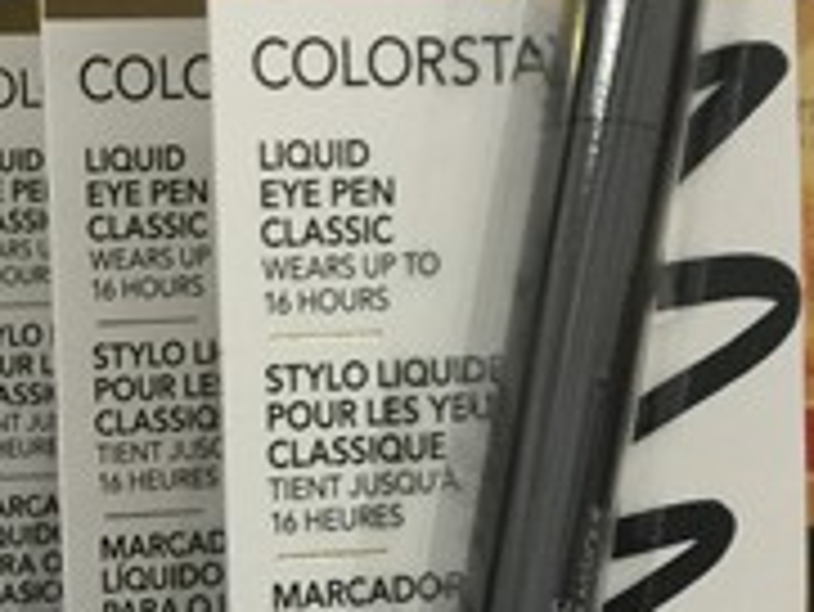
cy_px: 1116
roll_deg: +0.6
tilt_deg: -17.9
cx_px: -310
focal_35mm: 118
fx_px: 2777
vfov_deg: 11.6
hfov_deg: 15.7
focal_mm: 4.15
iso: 50
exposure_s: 1/30
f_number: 2.2
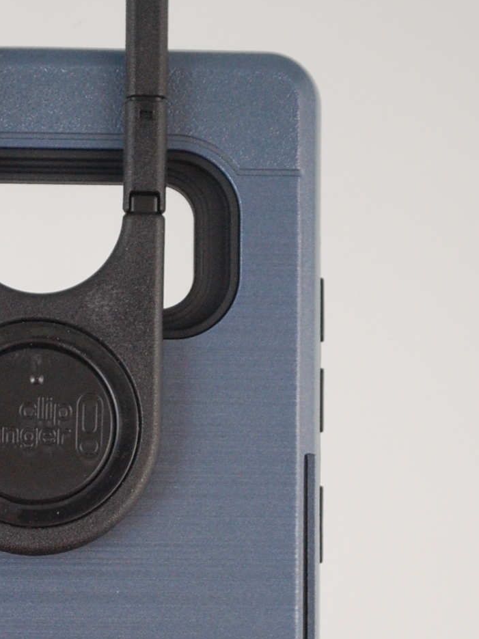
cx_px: 40
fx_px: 3528
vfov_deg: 10.3
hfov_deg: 7.7
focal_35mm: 191
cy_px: 548
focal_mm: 55
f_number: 5.6
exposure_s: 1/20
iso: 800
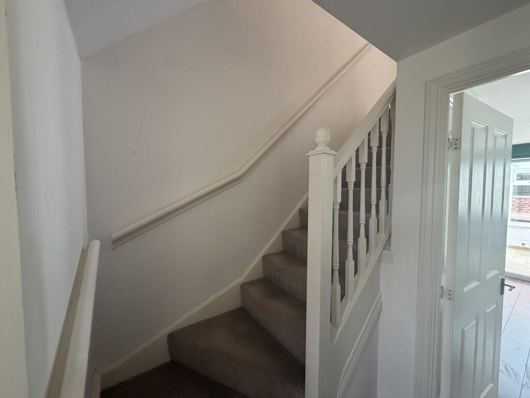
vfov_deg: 85.7
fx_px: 214
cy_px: 199
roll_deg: +0.0
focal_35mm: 14
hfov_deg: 102.1
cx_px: 265
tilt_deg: -2.5
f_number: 2.2
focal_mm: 2.22
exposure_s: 1/94
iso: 320
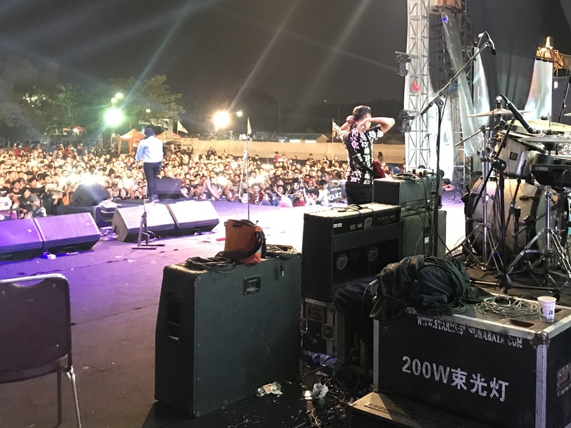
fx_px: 660
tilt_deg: -2.8
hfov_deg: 46.2
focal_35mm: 40
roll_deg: +0.0
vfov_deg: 35.7
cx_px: 368
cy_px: 157
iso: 160
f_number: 1.8
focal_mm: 3.99
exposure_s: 1/4
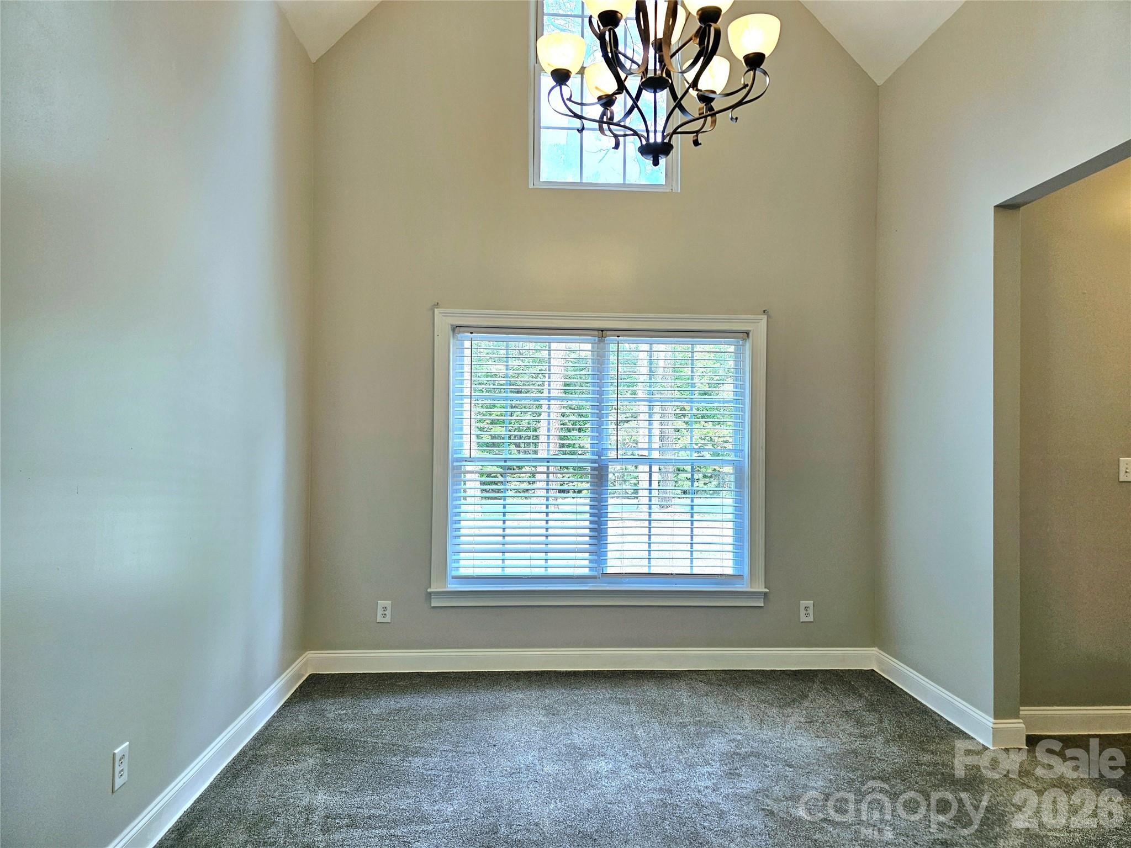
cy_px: 424
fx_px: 751
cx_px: 566
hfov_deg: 73.9
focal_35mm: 23
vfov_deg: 58.9
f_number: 1.7
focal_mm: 6.3
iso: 64
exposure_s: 1/120
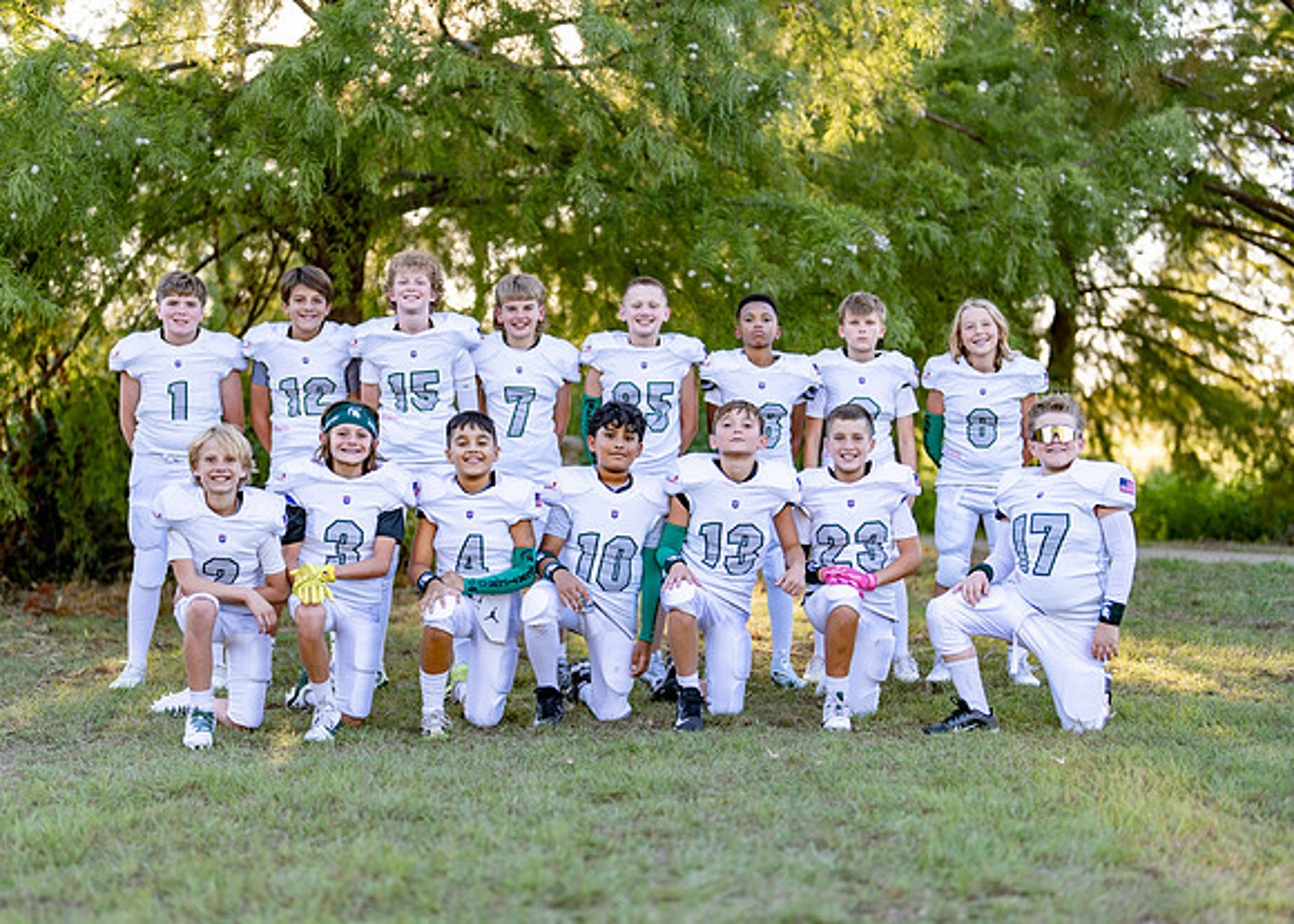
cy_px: 495
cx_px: 599
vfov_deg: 24.8
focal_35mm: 57
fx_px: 2098
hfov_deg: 34.3
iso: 100
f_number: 1.2
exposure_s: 1/1000
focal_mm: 50
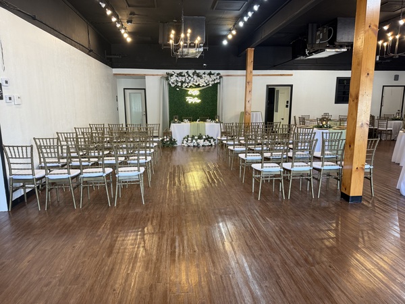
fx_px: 281
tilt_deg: -9.9
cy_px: 152
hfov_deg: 71.6
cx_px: 202
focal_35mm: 24
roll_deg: +0.4
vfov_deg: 56.8
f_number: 1.78
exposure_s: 1/120
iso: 200
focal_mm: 6.76
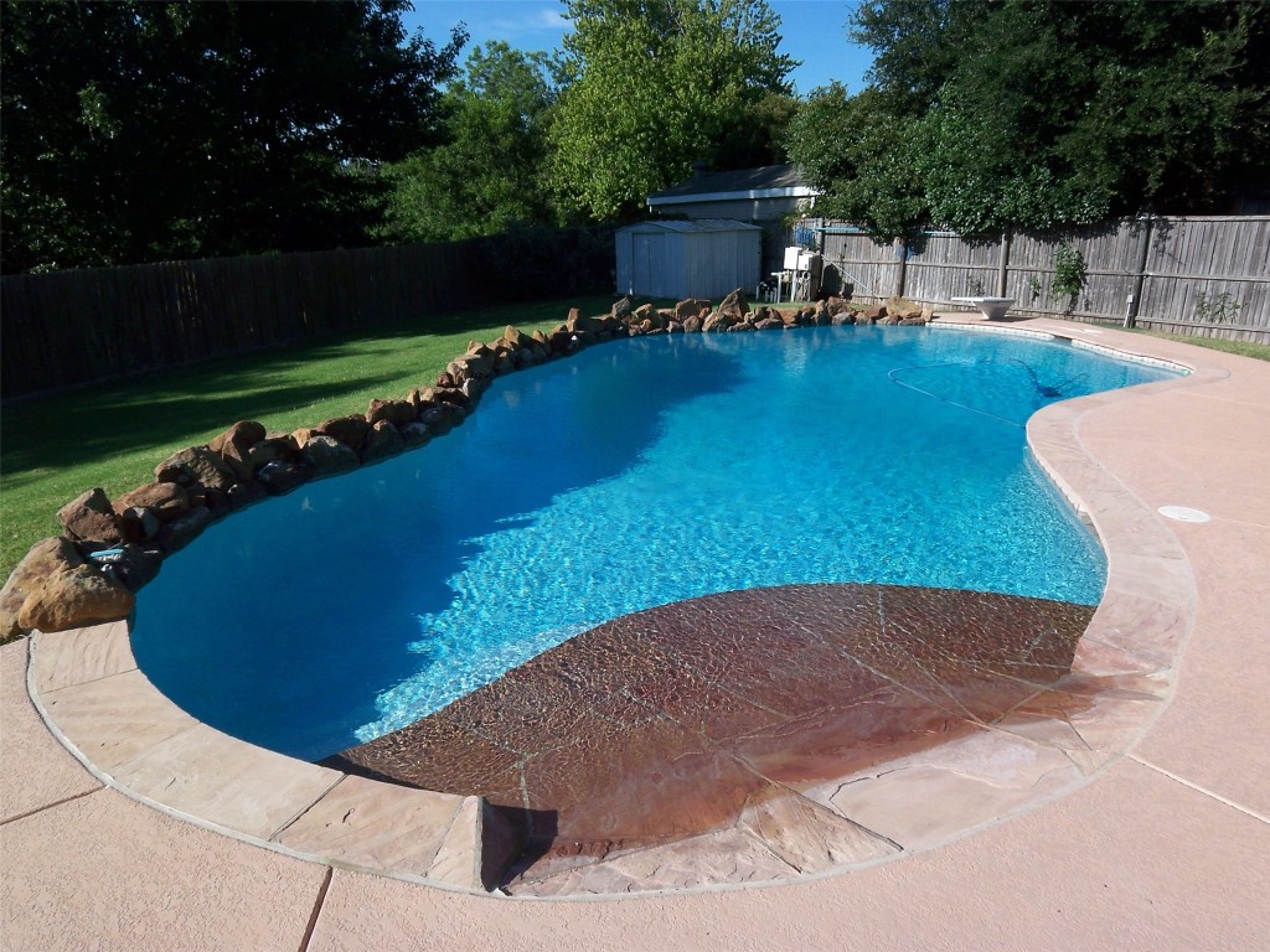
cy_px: 476
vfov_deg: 58.9
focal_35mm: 23
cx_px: 635
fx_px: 844
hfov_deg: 73.9
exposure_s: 1/250
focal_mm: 3.8
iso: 50
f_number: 5.6
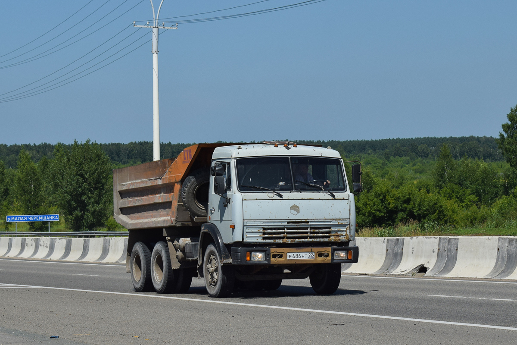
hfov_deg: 24.6
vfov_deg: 16.6
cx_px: 258
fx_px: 1185
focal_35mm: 82
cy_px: 172
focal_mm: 55
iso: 200
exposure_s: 1/1600
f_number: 7.1
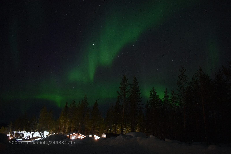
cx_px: 116
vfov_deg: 47.9
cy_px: 77
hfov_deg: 67.4
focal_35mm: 27
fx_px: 173
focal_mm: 18
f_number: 3.5
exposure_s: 6
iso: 1000
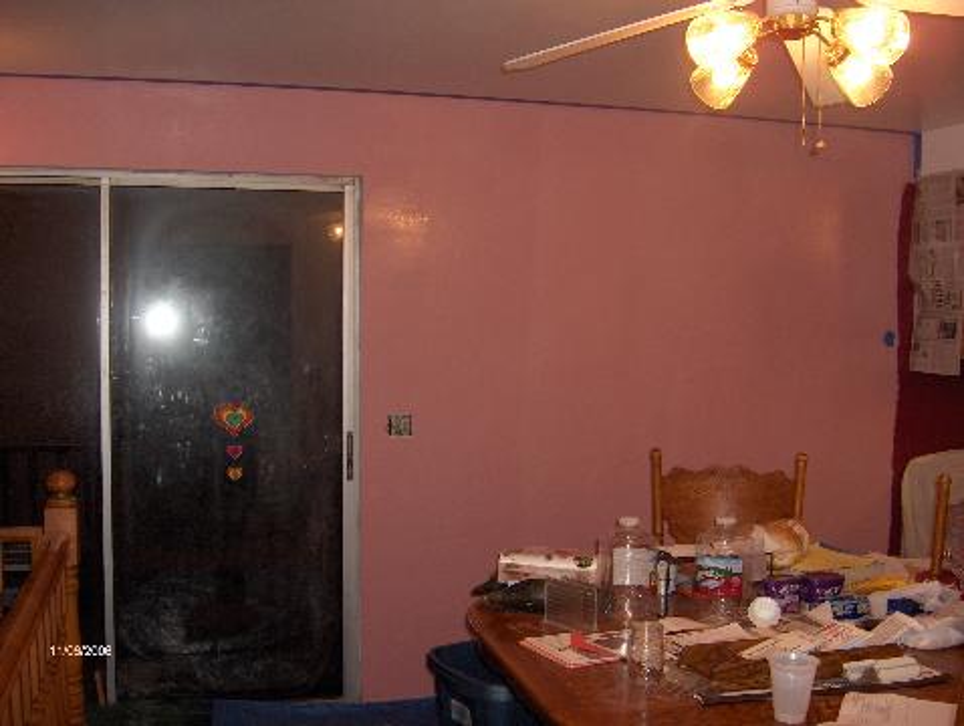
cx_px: 482
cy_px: 363
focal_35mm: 39
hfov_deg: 47.8
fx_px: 1088
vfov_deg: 36.9
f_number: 2.8
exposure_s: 1/60
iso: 100
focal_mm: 8
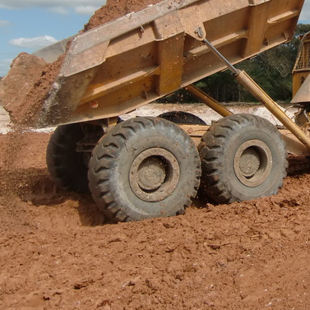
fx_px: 456
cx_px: 261
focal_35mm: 45
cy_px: 98
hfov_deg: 35.9
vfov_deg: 37.1
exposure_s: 1/1000
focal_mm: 4.3
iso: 64
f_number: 3.2
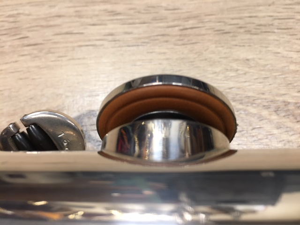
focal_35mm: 29
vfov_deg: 48.2
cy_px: 112
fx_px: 251
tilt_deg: -68.0
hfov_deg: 61.7
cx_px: 150
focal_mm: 4.15
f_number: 2.2
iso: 125
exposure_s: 1/33
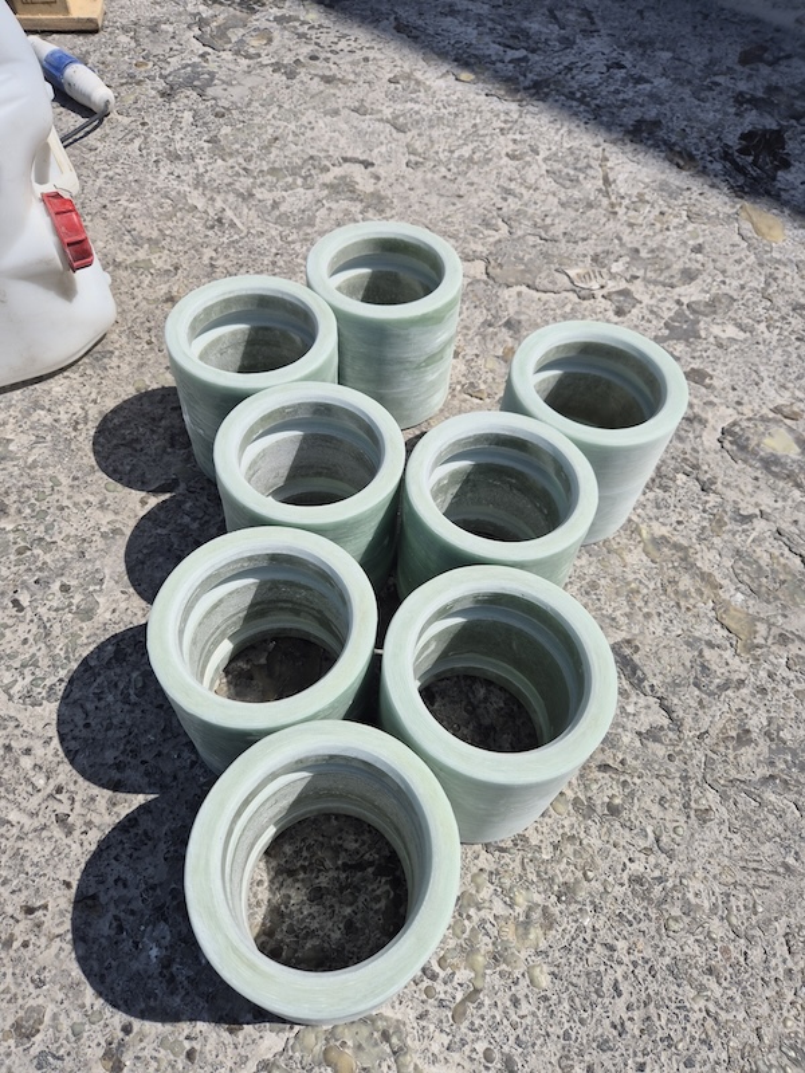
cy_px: 536
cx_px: 402
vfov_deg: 73.9
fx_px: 713
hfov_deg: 58.9
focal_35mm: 23
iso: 25
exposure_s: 1/3336
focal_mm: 5.4
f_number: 1.8
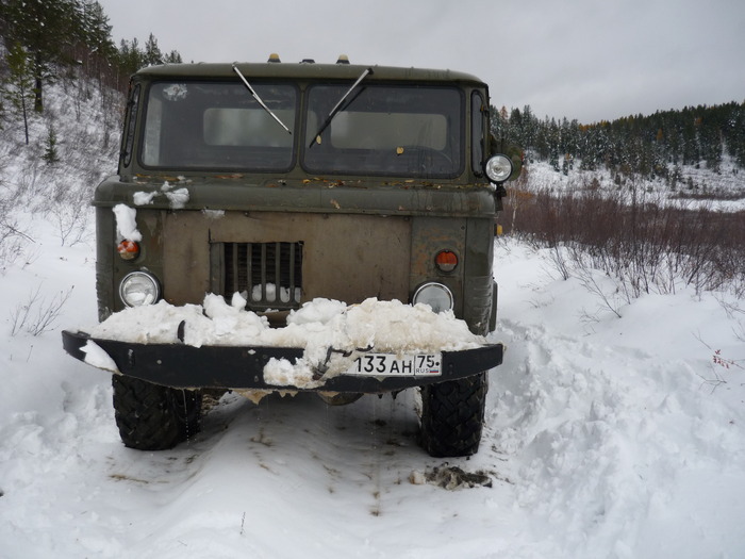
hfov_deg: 55.4
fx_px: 710
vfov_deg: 42.9
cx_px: 372
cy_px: 280
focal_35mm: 33
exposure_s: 1/1000
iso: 100
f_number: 2.8
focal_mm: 5.5
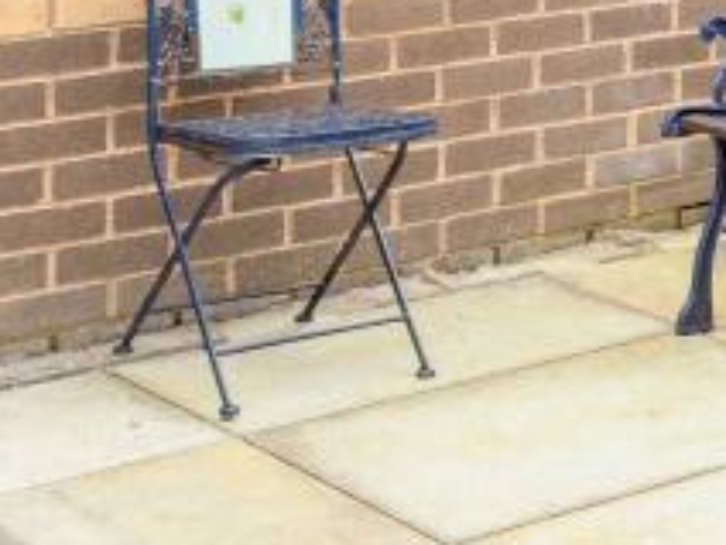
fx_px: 2433
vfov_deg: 12.1
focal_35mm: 116
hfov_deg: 16.5
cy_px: -295
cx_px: 791
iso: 100
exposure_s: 1/720
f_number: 1.8
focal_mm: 6.76
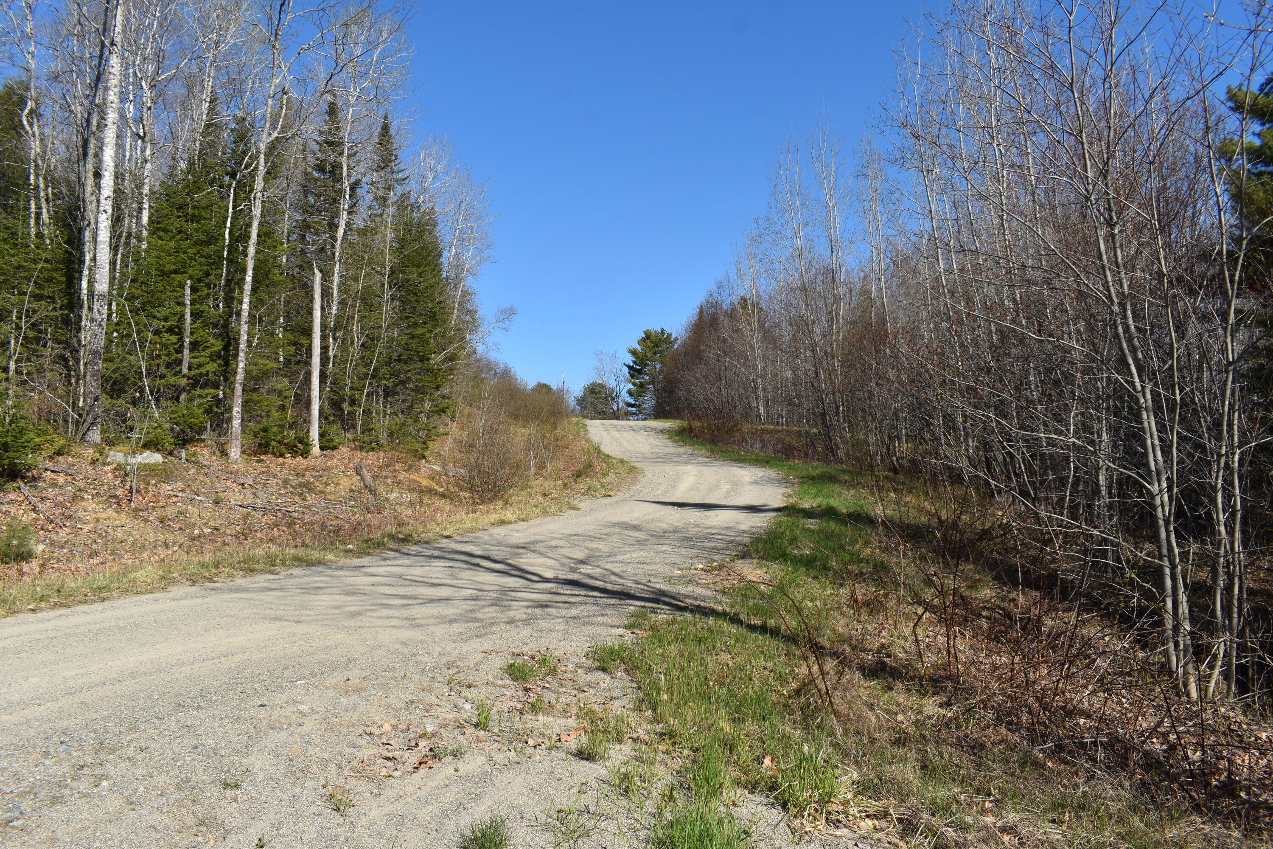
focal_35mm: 27
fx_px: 955
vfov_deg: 47.9
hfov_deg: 67.4
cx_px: 636
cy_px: 424
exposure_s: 1/200
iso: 100
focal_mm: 18
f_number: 11
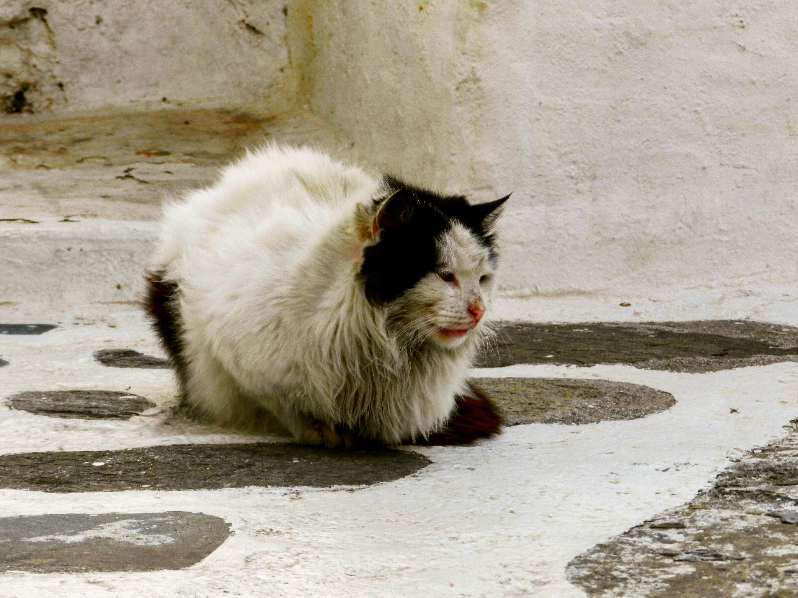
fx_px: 3343
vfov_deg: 10.2
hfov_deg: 13.6
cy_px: 299
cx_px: 399
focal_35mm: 145
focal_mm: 25.7
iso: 160
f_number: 5.1
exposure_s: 1/160
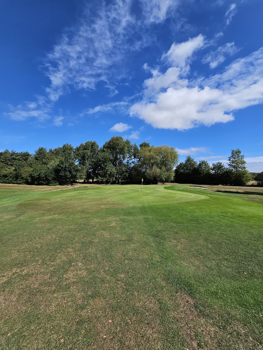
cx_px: 132
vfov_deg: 106.2
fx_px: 132
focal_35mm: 13
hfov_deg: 89.9
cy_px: 175
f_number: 2.2
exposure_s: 1/5000
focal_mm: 2.2
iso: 50
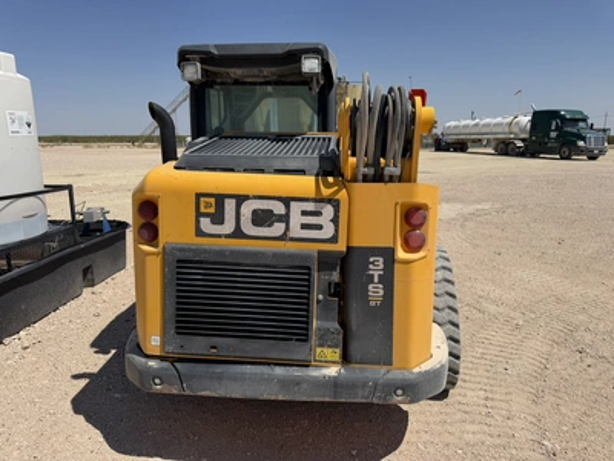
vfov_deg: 56.8
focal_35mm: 24
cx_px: 307
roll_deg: +1.5
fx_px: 426
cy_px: 230
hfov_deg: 71.6
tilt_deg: -7.8
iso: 80
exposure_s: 1/9091
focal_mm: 6.76
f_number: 1.78
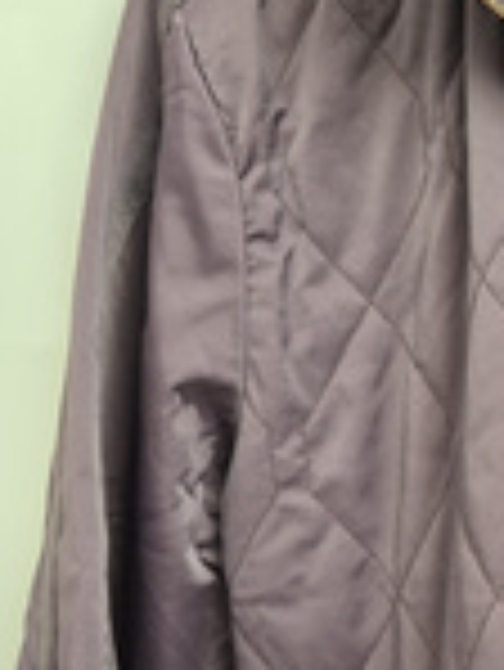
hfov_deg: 16.9
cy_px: 558
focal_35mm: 77
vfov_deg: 24.8
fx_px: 1493
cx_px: 812
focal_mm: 5.4
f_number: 1.8
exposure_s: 1/100
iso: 250
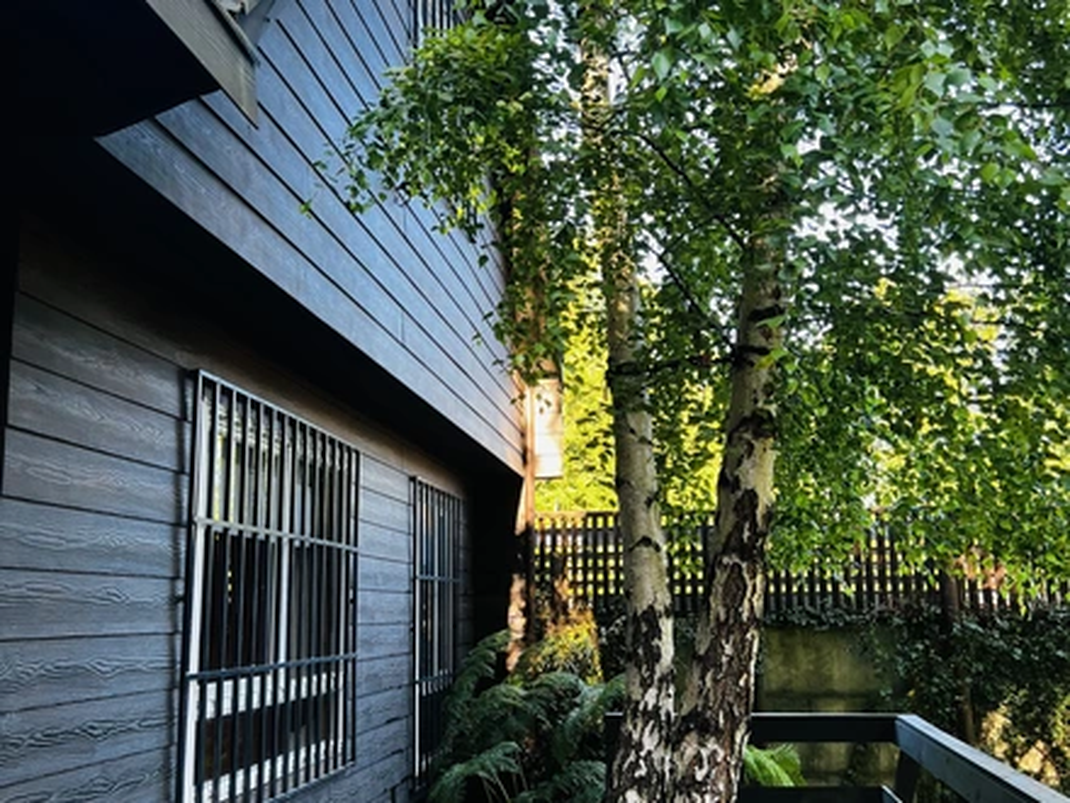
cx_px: 535
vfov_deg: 53.1
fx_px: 804
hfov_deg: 67.3
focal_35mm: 26
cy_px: 402
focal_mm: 5.7
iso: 50
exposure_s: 1/121
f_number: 1.5
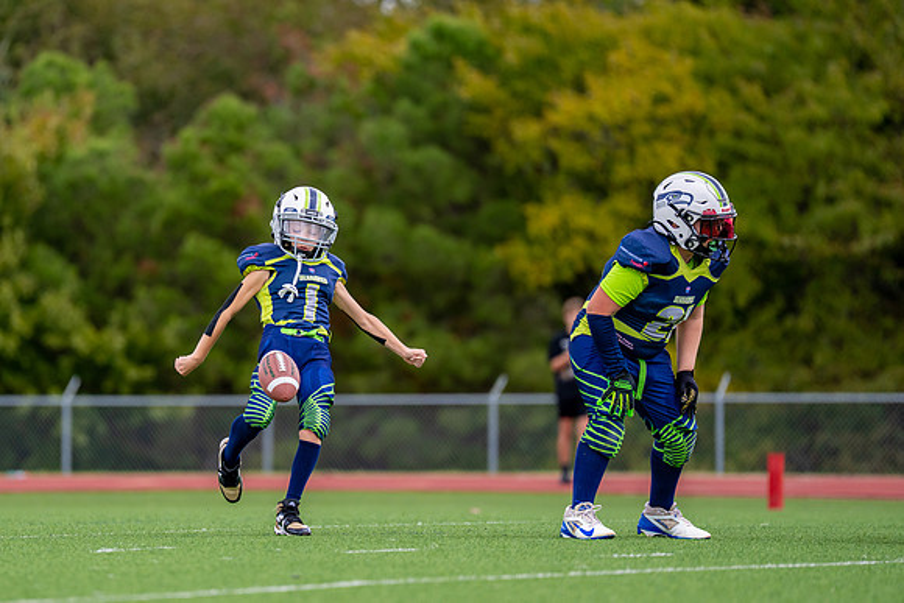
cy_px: 300
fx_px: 6845
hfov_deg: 7.6
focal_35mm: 273
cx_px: 301
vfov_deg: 5.0
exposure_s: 1/2500
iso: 400
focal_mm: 200
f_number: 2.8
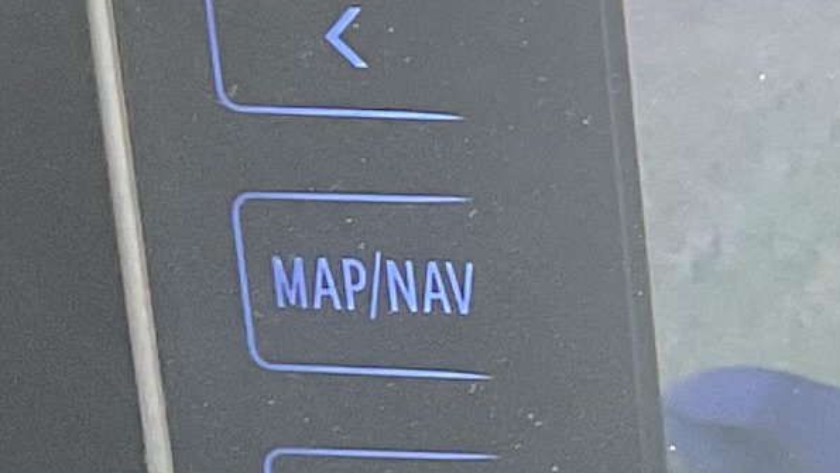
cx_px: 1649
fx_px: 4768
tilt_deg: -39.9
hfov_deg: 9.4
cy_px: 587
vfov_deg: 5.6
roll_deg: +3.4
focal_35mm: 214
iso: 64
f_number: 1.8
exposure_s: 1/120
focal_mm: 3
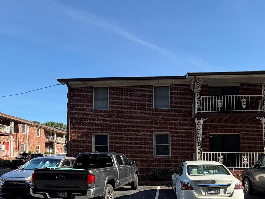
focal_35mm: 28
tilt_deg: +4.3
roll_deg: +0.6
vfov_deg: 47.8
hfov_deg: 62.7
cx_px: 163
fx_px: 214
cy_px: 150
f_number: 2.2
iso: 40
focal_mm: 2.22
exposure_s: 1/644
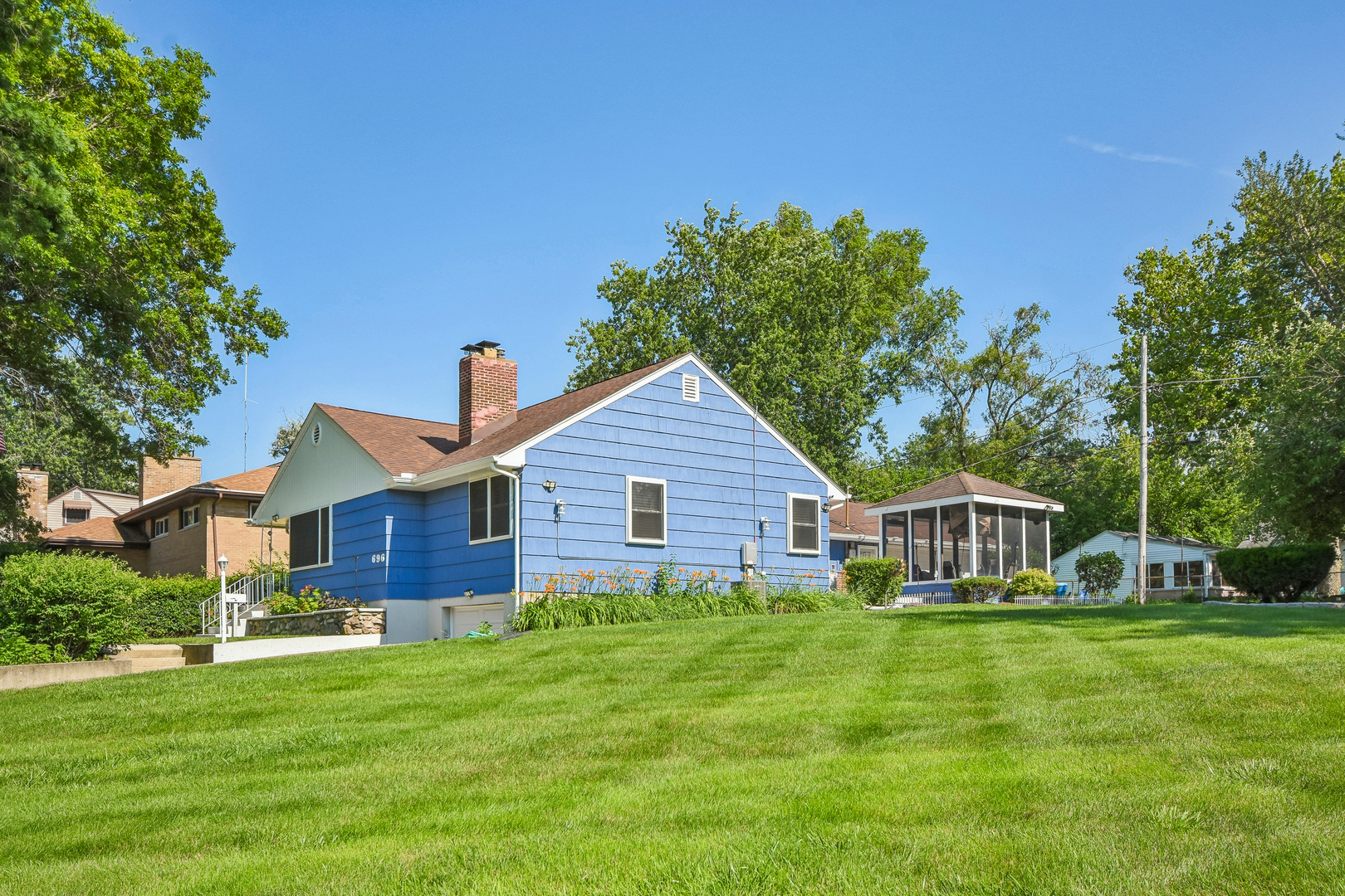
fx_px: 1121
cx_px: 672
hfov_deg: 61.9
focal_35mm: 30
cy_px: 448
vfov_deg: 43.6
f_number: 8
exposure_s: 1/1000
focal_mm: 20
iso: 400
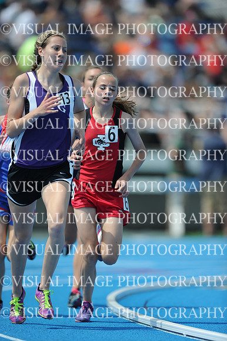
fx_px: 3788
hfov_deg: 3.4
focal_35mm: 400
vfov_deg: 5.2
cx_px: 114
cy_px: 170
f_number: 3.5
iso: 200
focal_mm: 400
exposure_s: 1/3200
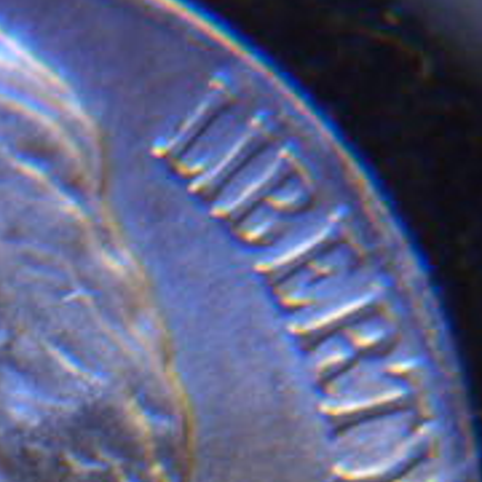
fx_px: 1733
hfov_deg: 15.1
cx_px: -155
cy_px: 544
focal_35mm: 110
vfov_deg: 15.4
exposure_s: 1/6
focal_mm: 5.8
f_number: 2.8
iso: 140
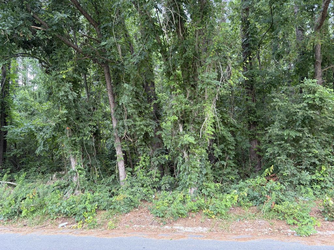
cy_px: 125
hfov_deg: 67.3
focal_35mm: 26
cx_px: 167
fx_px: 251
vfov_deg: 53.1
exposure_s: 1/121
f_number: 1.6
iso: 80
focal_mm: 5.96
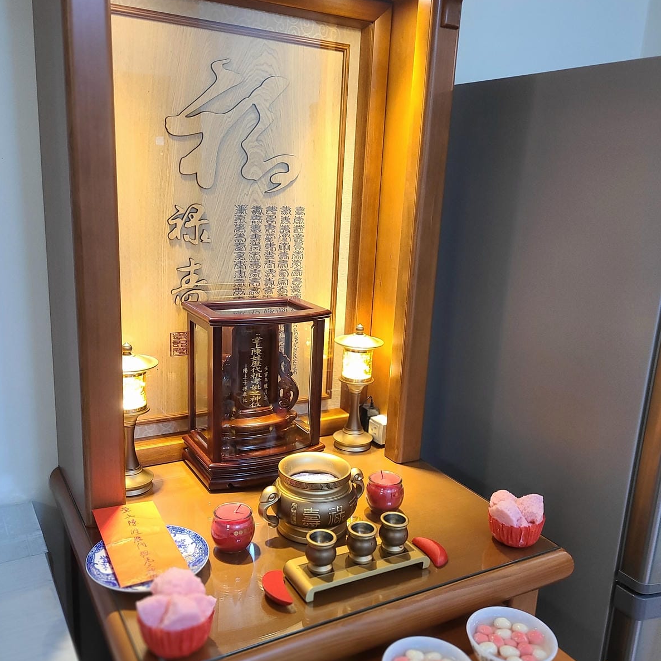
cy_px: 350
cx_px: 327
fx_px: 670
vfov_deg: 52.5
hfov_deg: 52.5
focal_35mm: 31
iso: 320
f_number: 1.8
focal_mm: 5.4
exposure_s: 1/120
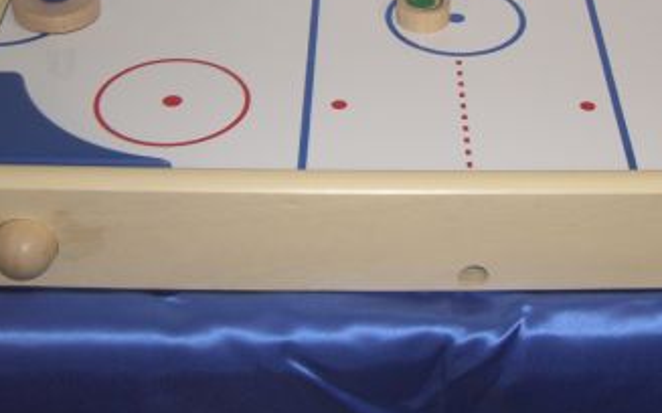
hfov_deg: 27.6
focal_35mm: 74
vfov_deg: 17.3
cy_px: 34
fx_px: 1334
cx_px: 460
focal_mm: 6.2
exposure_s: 1/80
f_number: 2.7
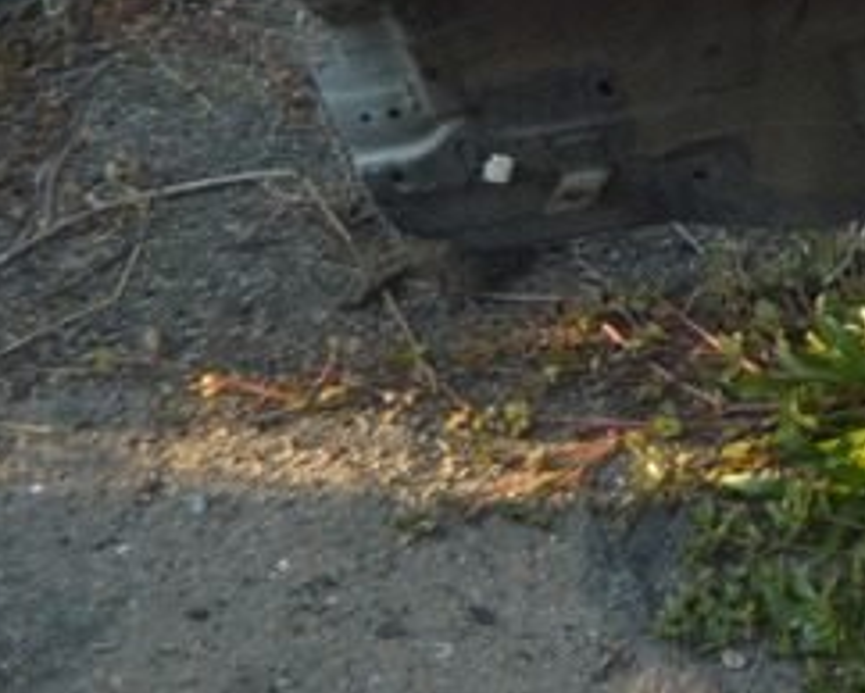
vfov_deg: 11.3
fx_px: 3356
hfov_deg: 13.7
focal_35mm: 131
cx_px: 1351
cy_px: -373
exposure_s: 1/500
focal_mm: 22
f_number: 3.8
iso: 400
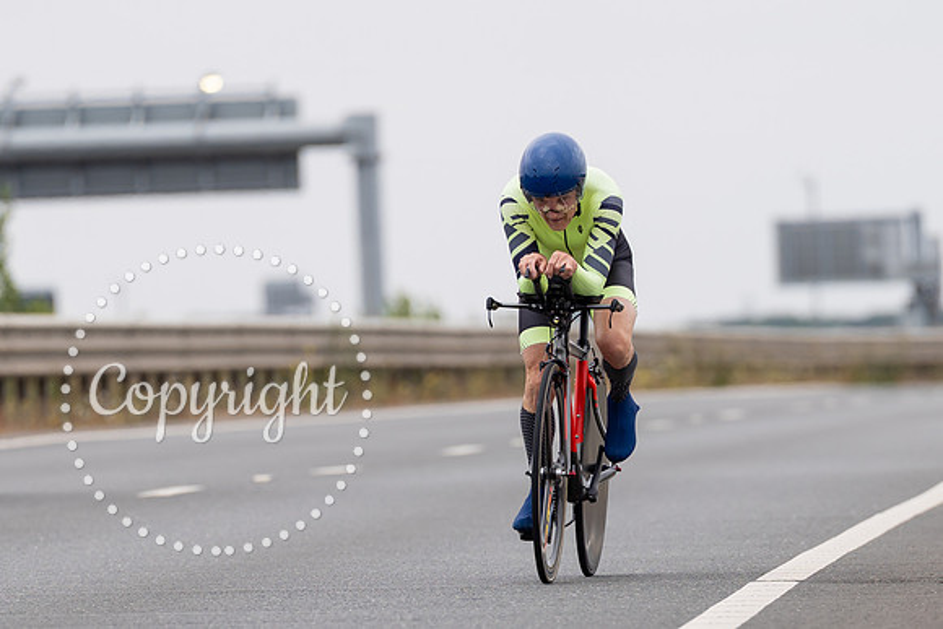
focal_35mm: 482
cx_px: 596
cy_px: 569
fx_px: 12641
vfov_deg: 2.9
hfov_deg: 4.3
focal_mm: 200
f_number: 3.2
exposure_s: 1/800
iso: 100
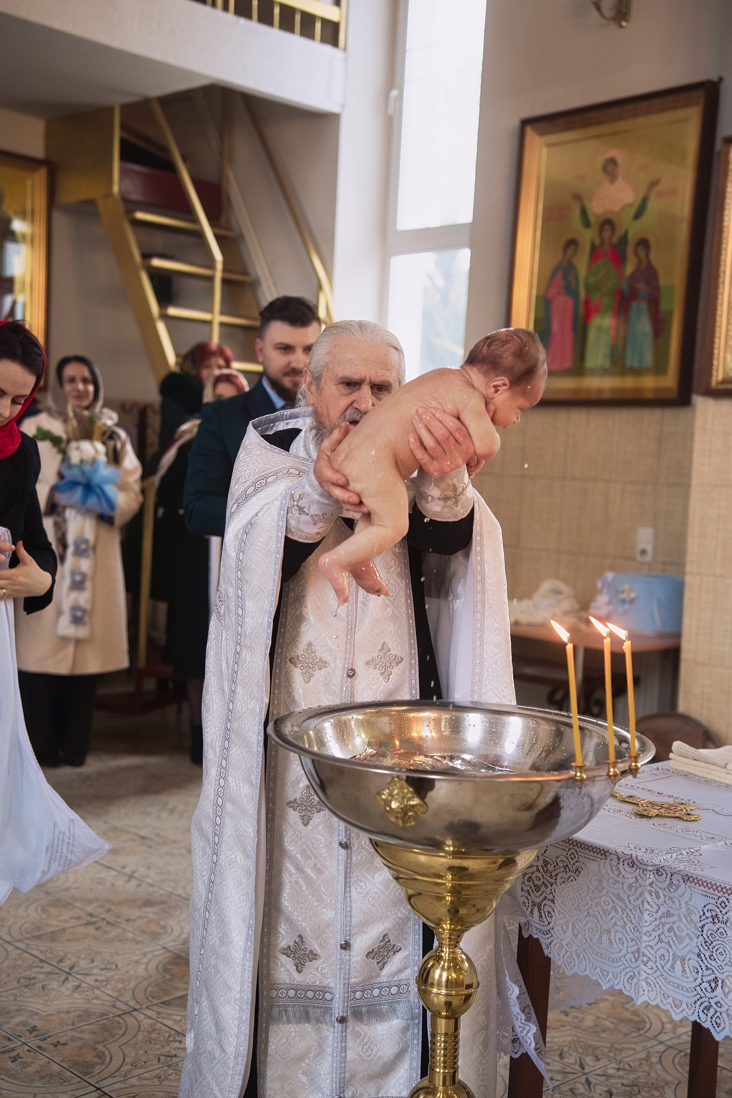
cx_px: 366
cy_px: 549
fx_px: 1403
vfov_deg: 42.7
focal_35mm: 46
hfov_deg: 29.2
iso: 1250
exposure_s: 1/250
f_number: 2.8
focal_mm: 46
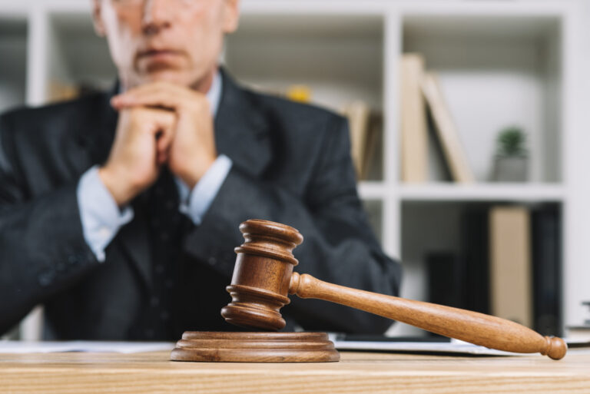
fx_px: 1394
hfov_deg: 23.9
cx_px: 295
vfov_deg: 16.1
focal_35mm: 85
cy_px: 197
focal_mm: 85
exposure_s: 1/160
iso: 200
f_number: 5.6
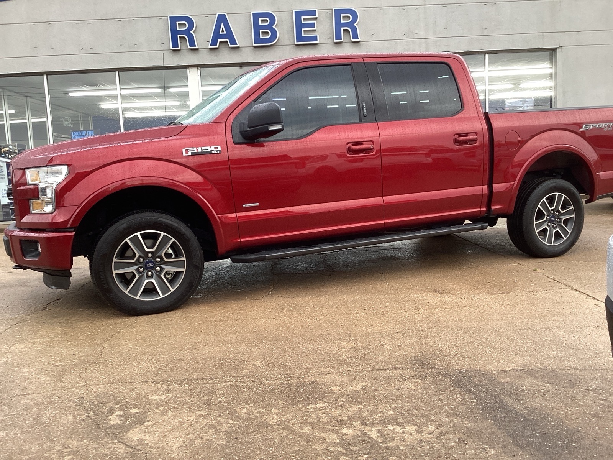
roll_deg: +2.3
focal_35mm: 31
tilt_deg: -6.5
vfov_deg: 45.4
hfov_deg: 58.4
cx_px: 306
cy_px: 230
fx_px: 549
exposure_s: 1/60
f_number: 2.4
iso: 80
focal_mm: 3.3
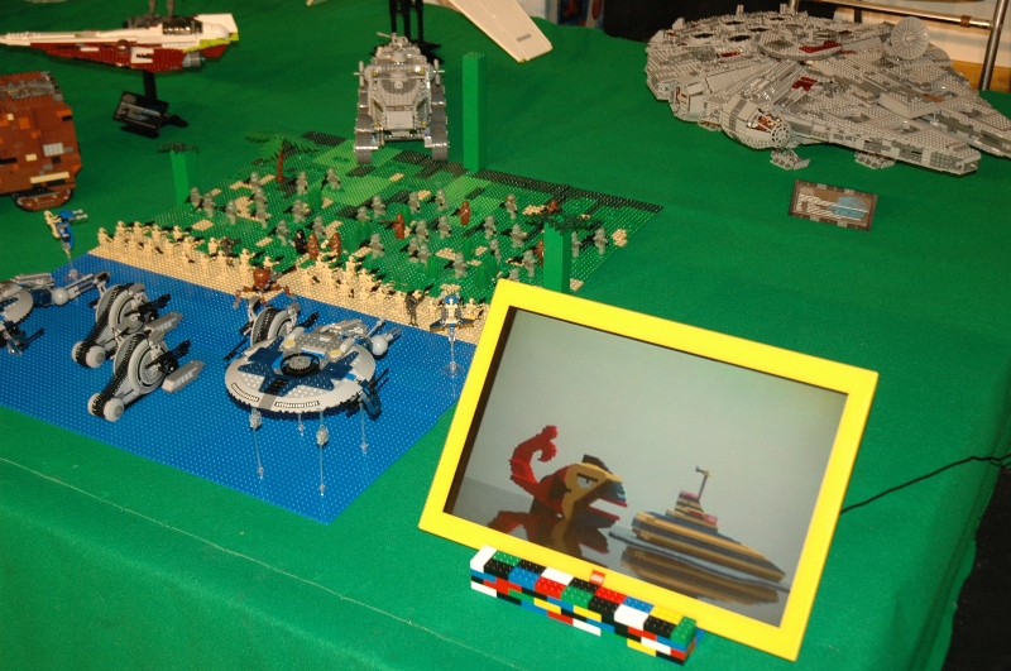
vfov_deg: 26.4
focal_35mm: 51
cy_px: 336
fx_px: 1430
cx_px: 506
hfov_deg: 38.9
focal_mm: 34
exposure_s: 1/60
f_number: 4.2
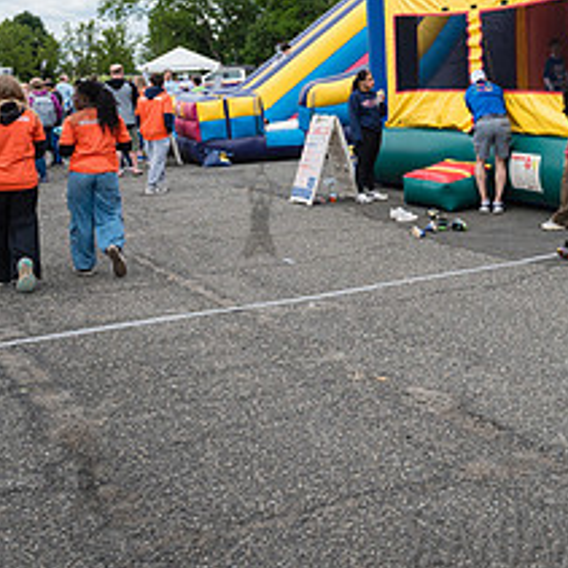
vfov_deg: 29.5
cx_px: 606
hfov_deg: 28.1
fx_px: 1040
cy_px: 79
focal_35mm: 56
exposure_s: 1/1600
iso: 400
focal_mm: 24
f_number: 4
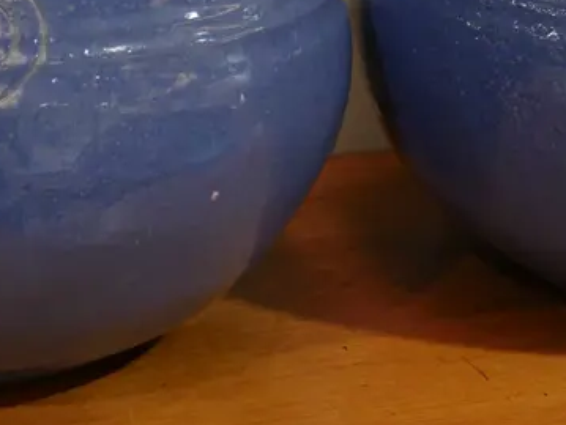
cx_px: 304
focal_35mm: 114
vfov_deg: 12.7
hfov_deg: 17.2
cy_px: -61
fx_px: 1866
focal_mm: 20
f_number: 4.4
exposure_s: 1/60
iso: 640
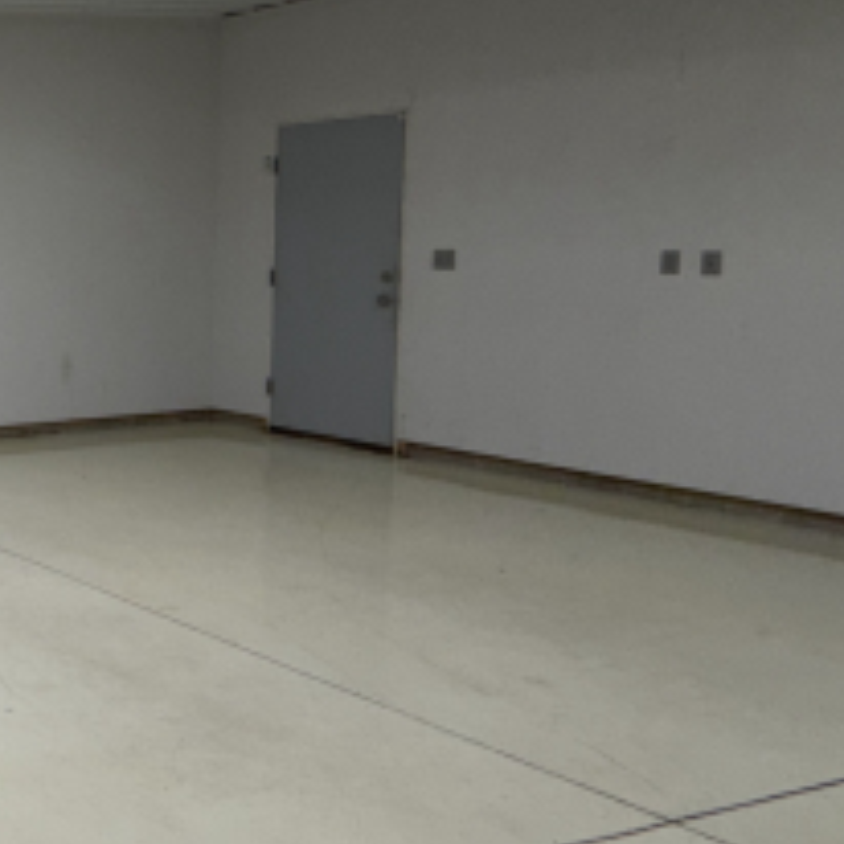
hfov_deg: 27.0
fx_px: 1103
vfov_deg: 41.6
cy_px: 315
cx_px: -465
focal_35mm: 40
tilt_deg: -3.4
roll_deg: +0.5
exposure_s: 1/120
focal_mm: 2.22
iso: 80
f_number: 2.2
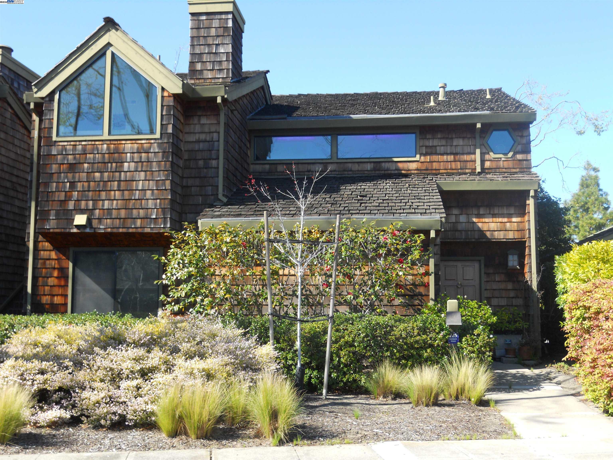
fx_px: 726
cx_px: 306
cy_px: 230
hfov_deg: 45.8
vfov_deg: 35.1
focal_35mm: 41
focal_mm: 7.3
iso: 80
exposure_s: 1/320
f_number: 3.2
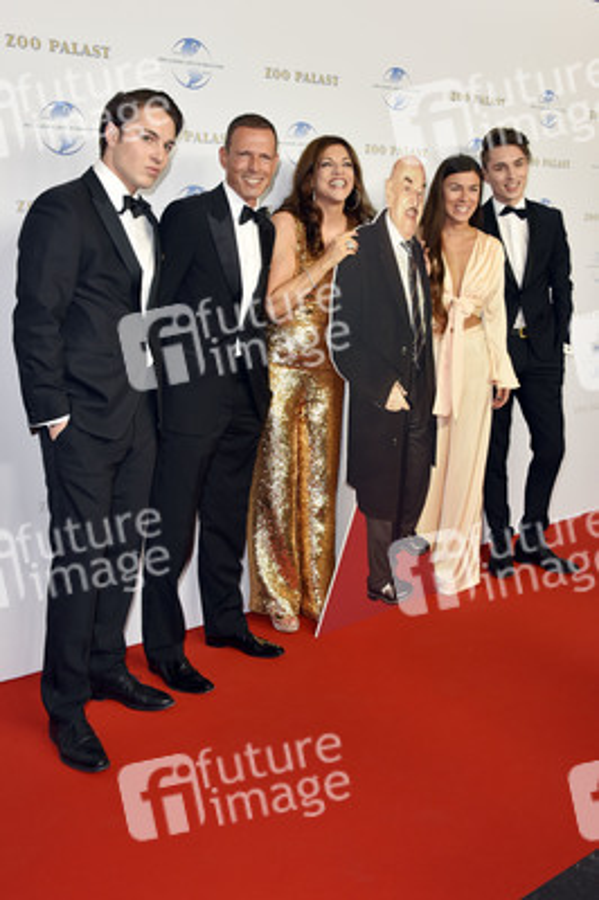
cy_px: 450
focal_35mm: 32
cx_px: 300
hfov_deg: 41.0
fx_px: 800
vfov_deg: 58.8
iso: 640
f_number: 6.3
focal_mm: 32
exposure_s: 1/125
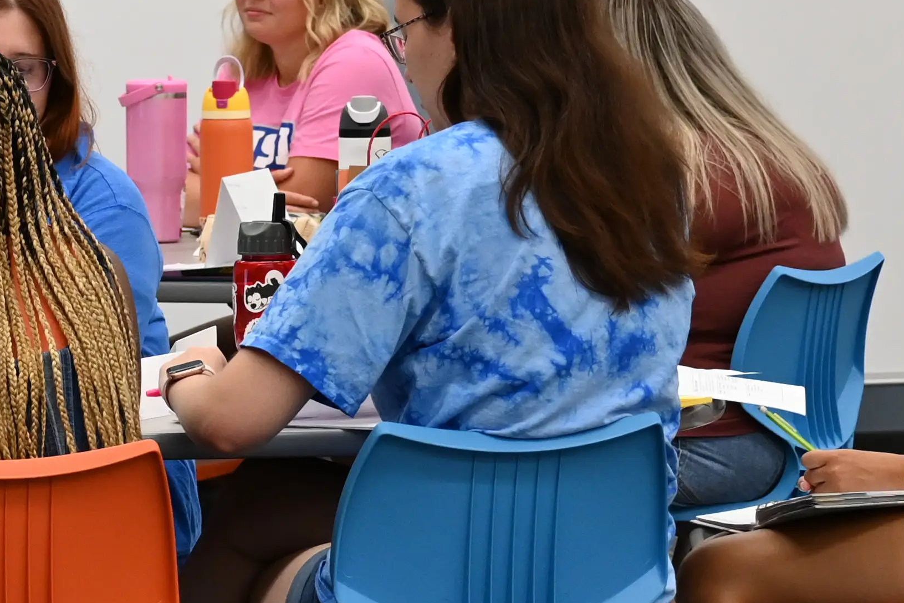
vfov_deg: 5.4
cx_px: -305
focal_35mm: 256
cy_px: 295
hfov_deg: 7.9
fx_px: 6429
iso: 1000
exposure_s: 1/125
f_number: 4.5
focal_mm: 50
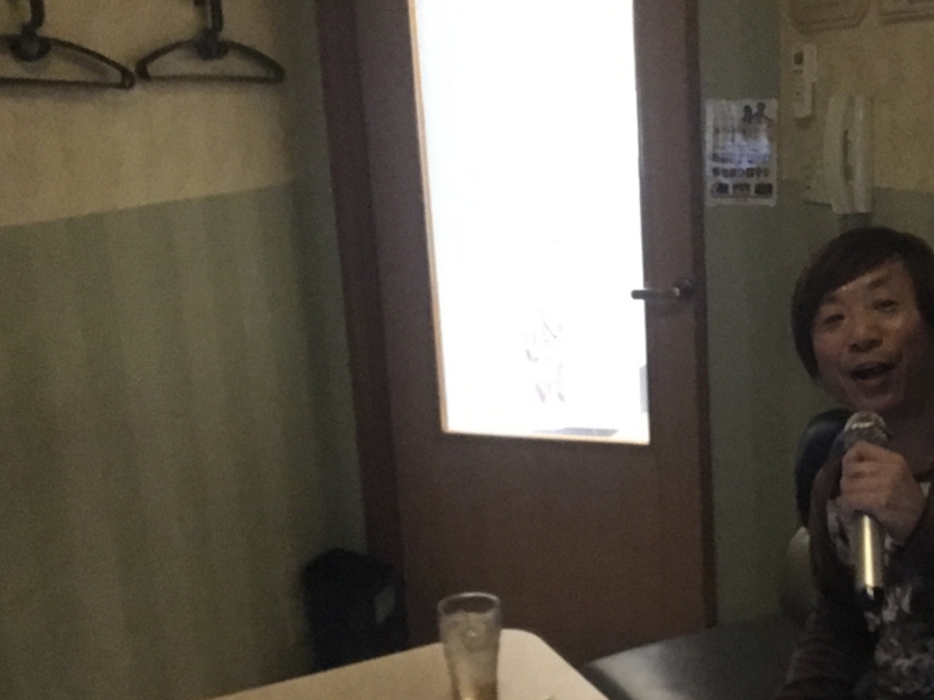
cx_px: 639
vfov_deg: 30.2
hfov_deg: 39.1
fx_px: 1295
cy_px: 385
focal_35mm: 48
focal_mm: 2.87
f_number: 2.2
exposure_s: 1/20
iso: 800
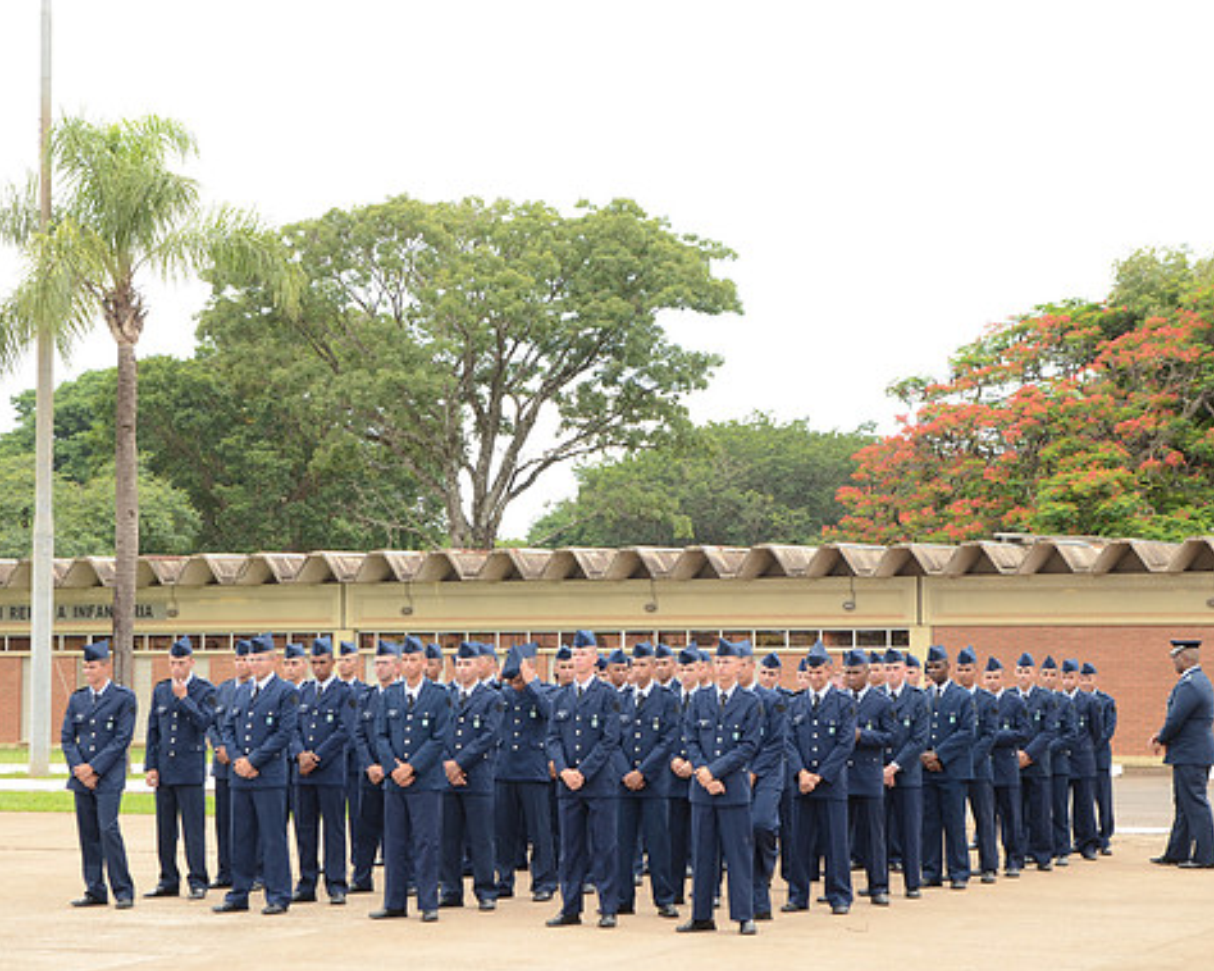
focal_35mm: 86
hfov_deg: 22.2
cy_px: 487
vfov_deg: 17.9
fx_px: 3089
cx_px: 615
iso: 320
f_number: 6.3
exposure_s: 1/250
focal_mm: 50
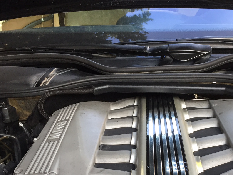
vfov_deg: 27.8
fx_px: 350
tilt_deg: -21.7
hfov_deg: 36.5
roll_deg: +0.0
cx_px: 155
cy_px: 123
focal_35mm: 52
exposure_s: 1/33
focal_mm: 4.15
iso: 50
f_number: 2.2
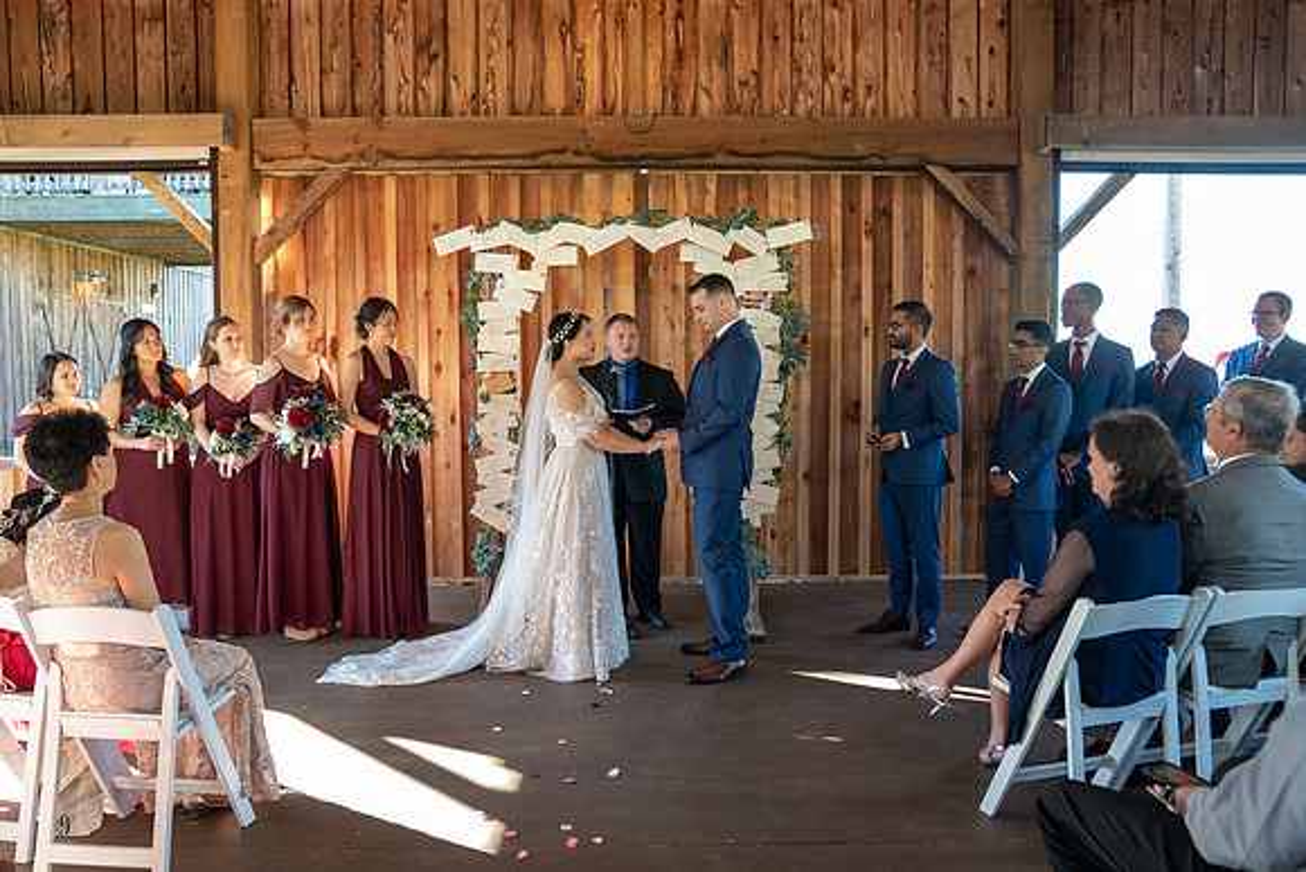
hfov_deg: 68.2
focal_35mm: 27
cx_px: 653
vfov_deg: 48.7
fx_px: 964
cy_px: 436
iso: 2000
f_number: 4
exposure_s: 1/200
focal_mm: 26
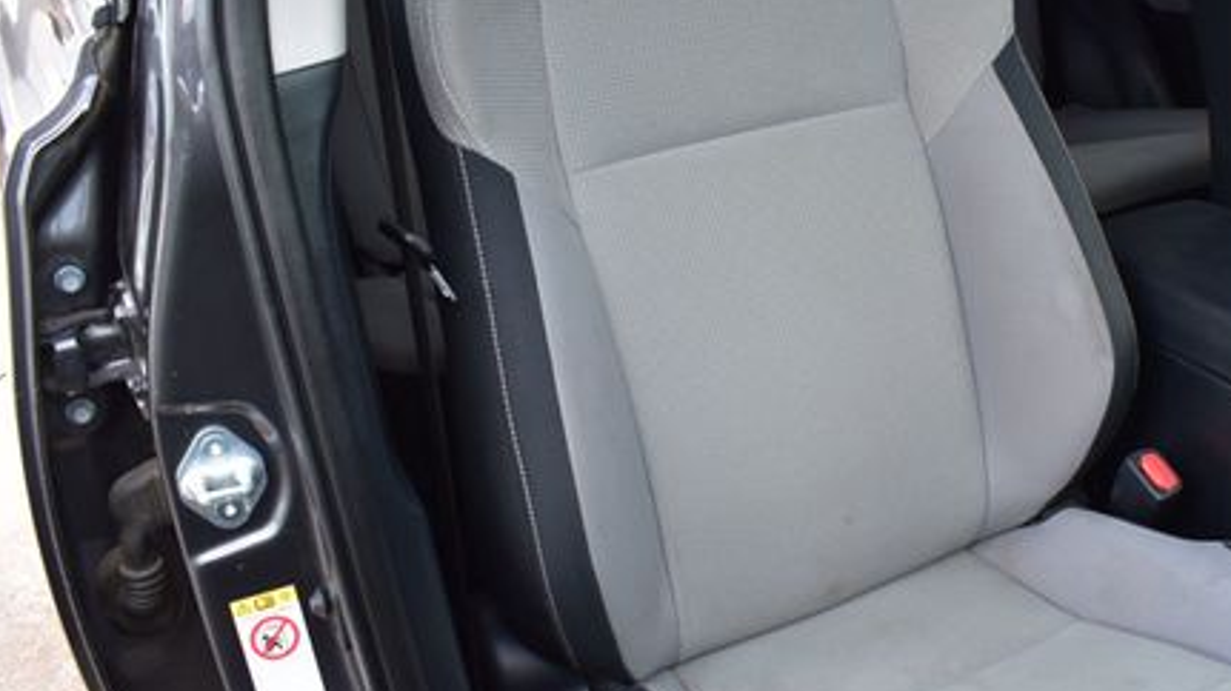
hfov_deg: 47.2
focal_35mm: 42
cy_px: 357
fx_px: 1370
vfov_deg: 28.3
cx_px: 863
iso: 400
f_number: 7.1
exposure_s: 1/40
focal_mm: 18
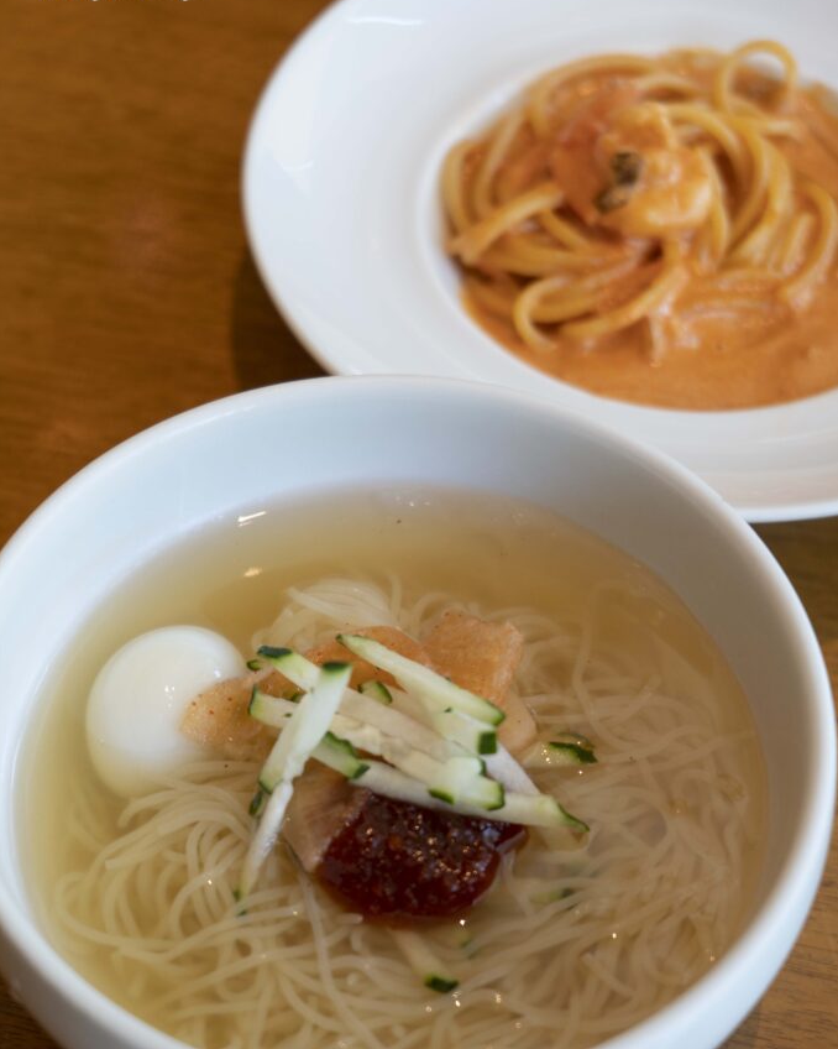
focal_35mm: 68
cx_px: 418
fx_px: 2109
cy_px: 575
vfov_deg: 27.9
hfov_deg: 22.5
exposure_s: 1/60
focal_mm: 60
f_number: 5.6
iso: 500
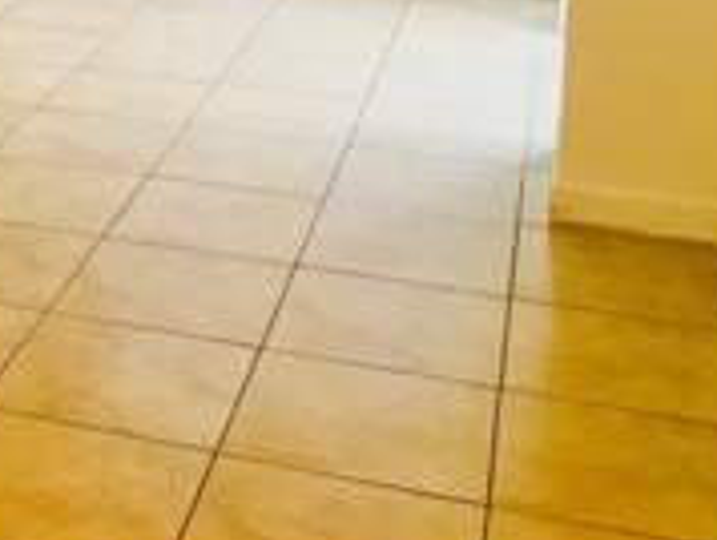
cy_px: -157
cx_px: -125
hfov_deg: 23.1
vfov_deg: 17.8
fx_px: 1618
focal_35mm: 78
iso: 80
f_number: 2.2
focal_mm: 4.15
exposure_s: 1/33
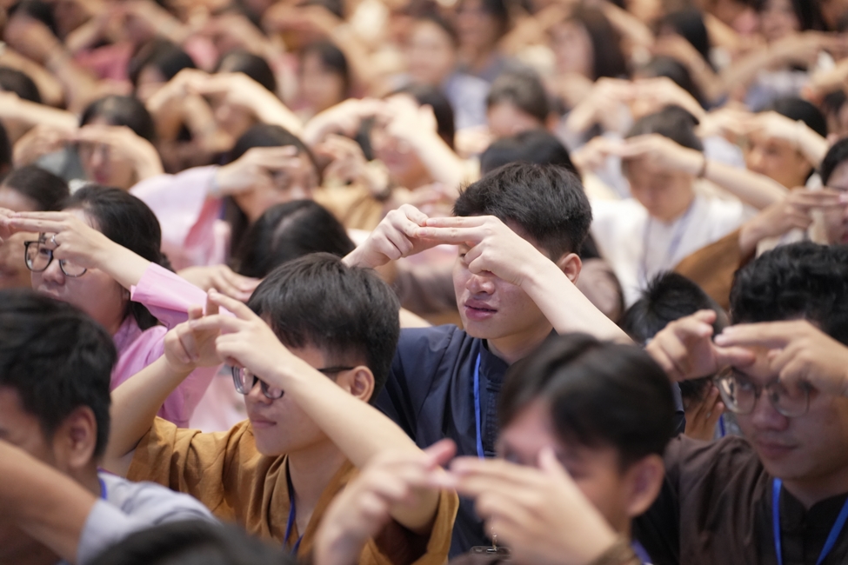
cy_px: 282
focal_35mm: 150
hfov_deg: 13.7
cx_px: 424
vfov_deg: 9.1
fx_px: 3533
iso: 4000
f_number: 2.8
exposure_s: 1/200
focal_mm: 150
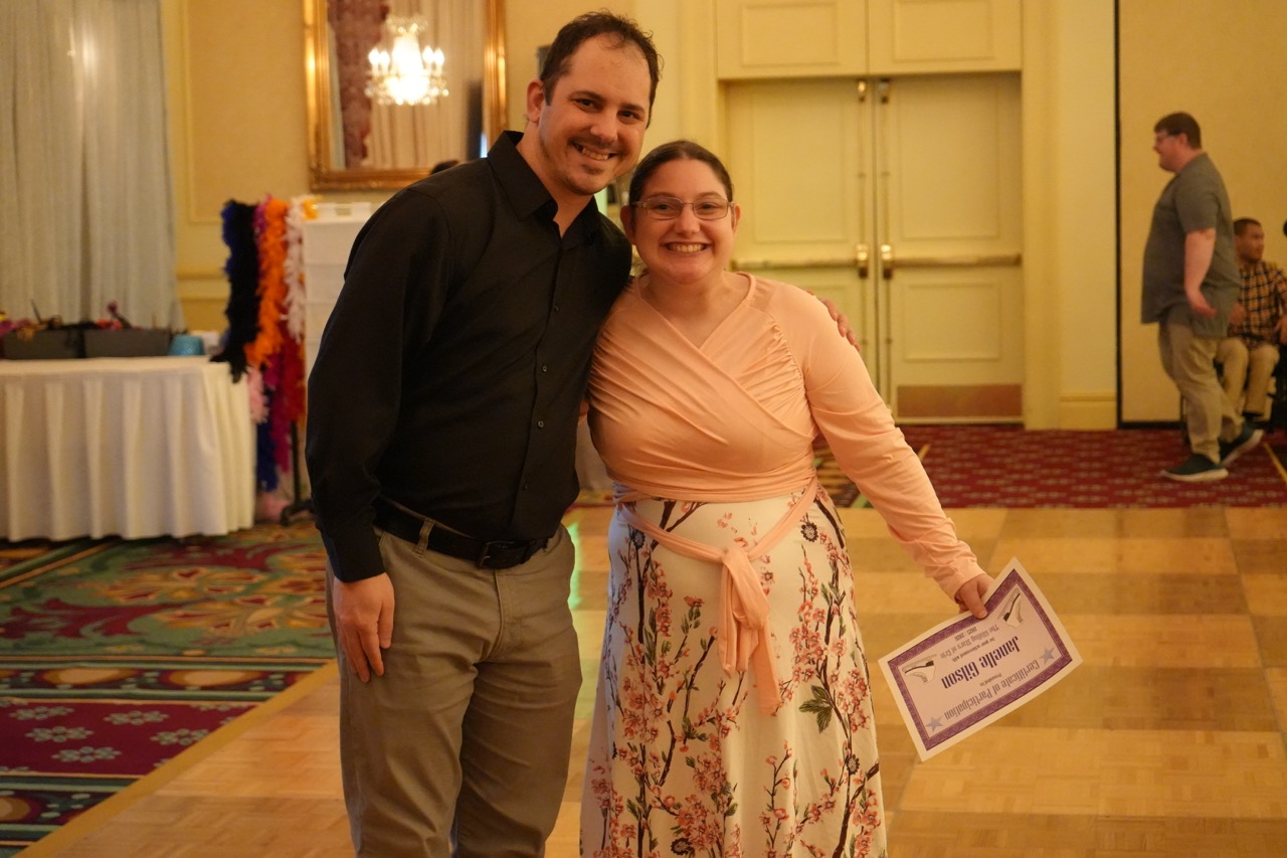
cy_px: 429
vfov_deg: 19.5
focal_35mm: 70
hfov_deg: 28.8
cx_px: 644
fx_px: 2502
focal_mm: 70
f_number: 5.6
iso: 12800
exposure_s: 1/100
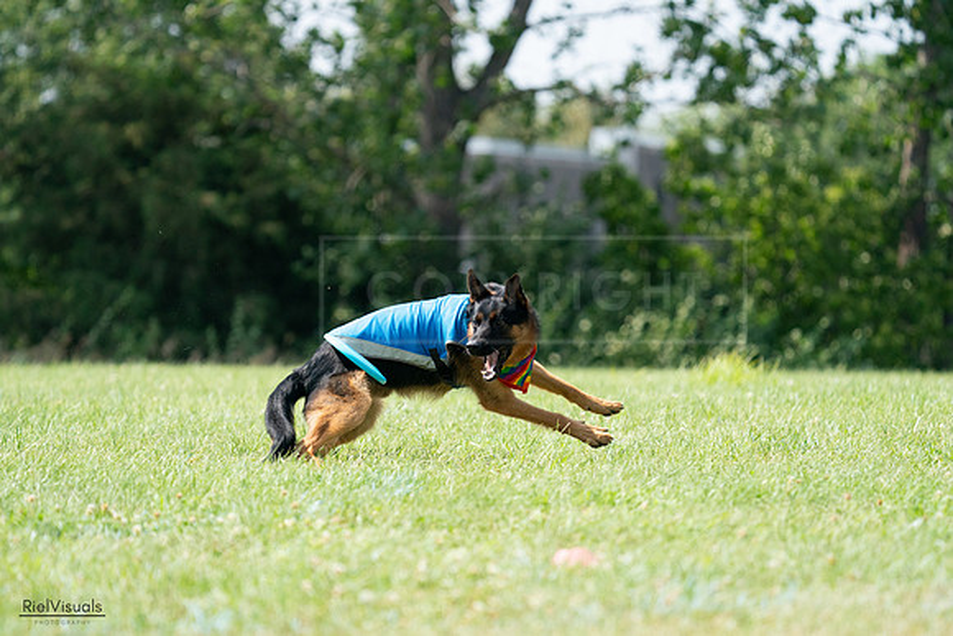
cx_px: 476
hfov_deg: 6.6
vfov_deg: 4.4
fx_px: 8261
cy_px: 318
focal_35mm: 312
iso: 2000
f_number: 6.3
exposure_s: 1/4000
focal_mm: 312
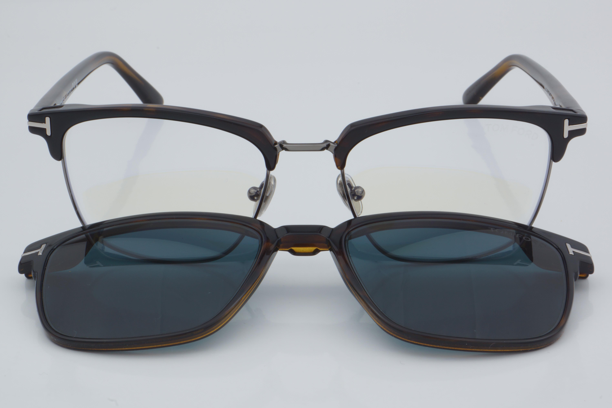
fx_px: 1275
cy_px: 204
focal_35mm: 75
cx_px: 306
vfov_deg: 18.2
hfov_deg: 27.0
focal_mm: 50
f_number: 32
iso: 100
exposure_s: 1/4
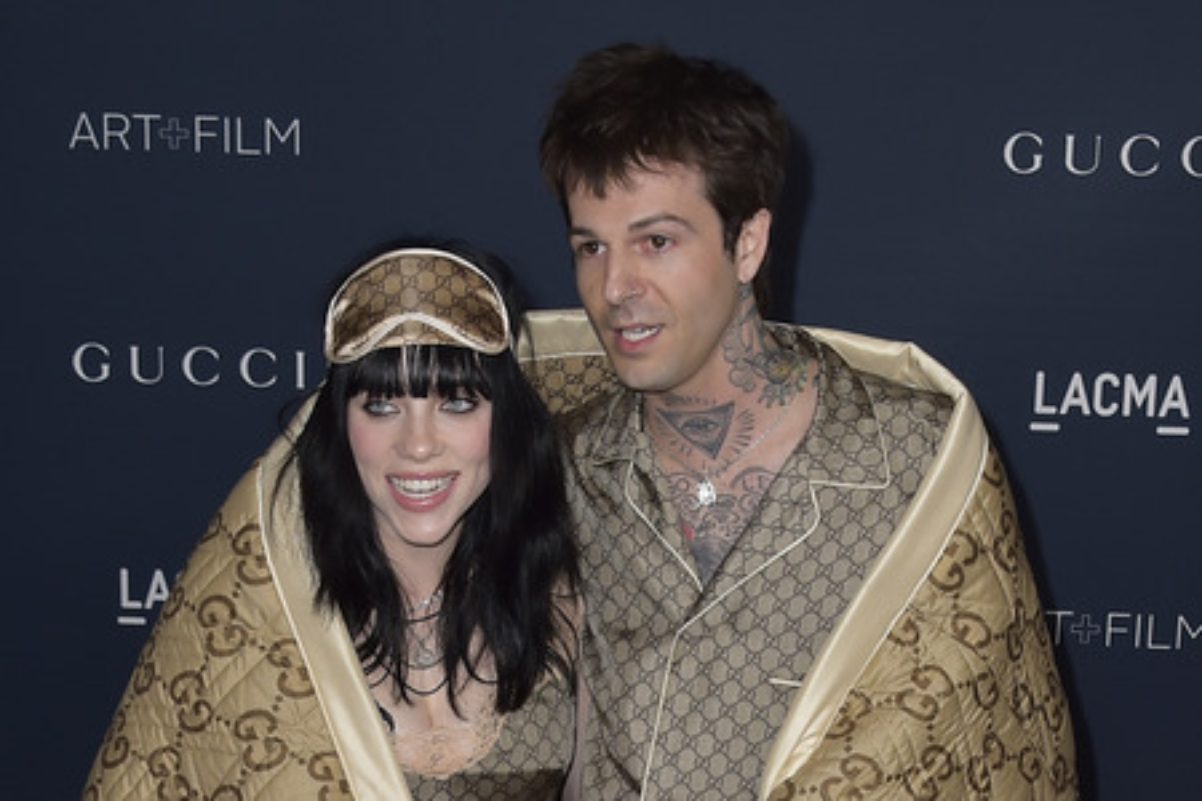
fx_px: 1335
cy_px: 400
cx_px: 601
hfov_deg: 48.5
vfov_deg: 33.4
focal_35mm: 40
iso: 500
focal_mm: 40
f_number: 6.3
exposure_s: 1/250
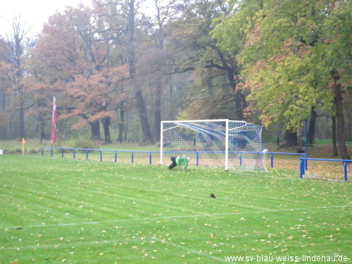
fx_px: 803
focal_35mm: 79
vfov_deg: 18.7
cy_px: 132
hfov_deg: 24.7
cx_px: 176
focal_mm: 13.9
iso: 400
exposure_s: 1/30
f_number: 4.6
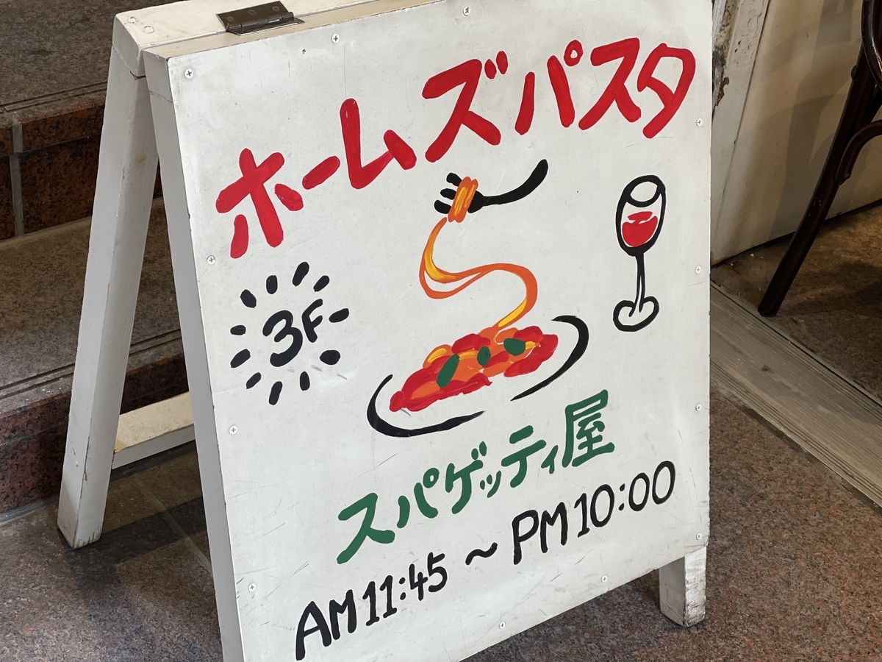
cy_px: 331
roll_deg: -6.7
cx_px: 441
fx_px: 1631
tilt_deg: -36.4
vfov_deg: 22.9
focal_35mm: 64
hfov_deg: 30.3
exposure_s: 1/100
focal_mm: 7.5
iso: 80
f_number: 2.2
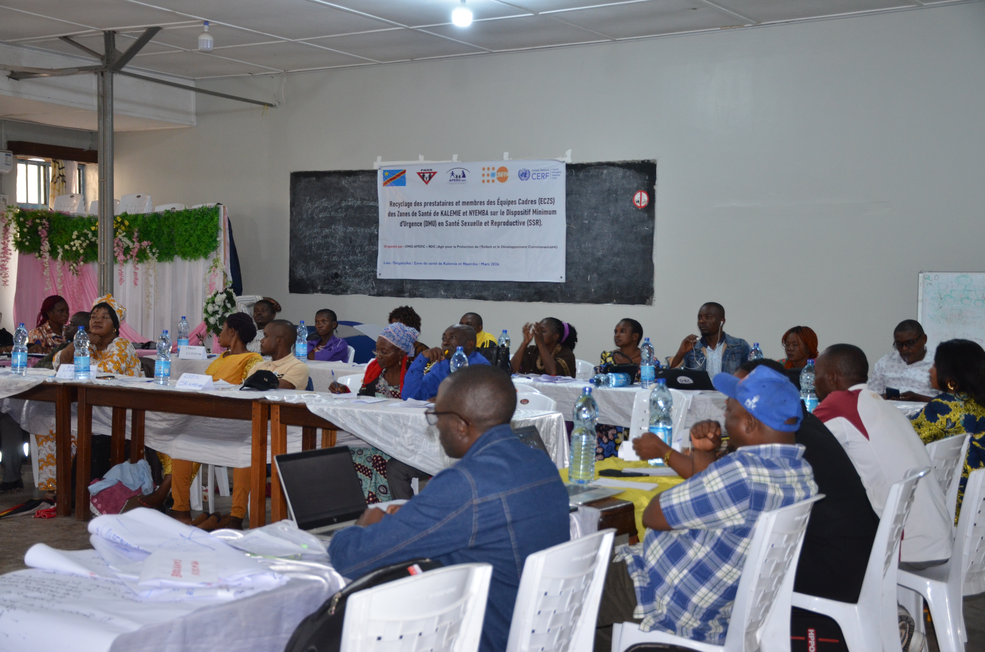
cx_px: 492
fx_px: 1311
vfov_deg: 28.0
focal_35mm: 48
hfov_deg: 41.2
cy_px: 326
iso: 800
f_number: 4
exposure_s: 1/60
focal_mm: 32
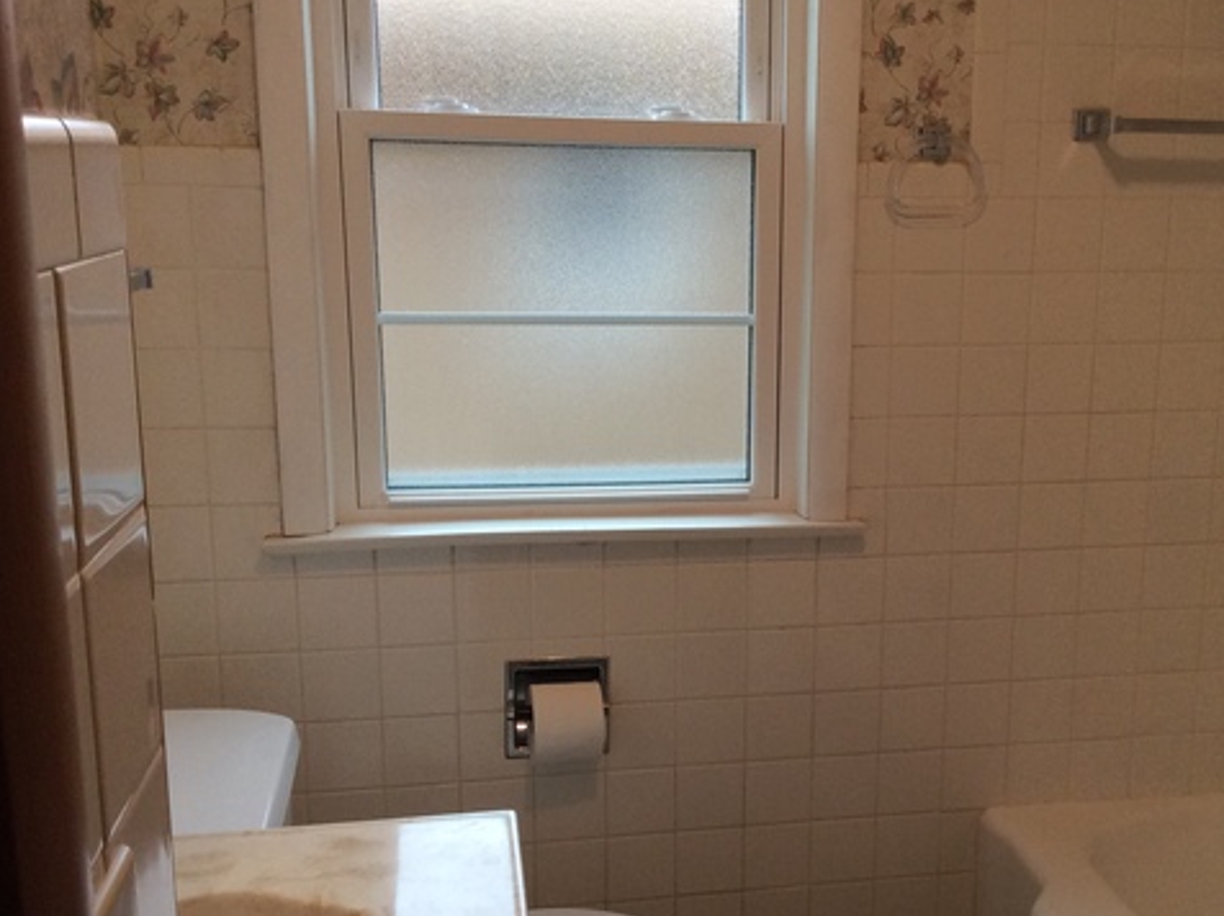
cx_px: 777
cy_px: 507
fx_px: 1519
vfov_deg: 33.5
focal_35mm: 43
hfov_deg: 43.5
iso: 64
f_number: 2.4
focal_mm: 3.3
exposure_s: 1/24
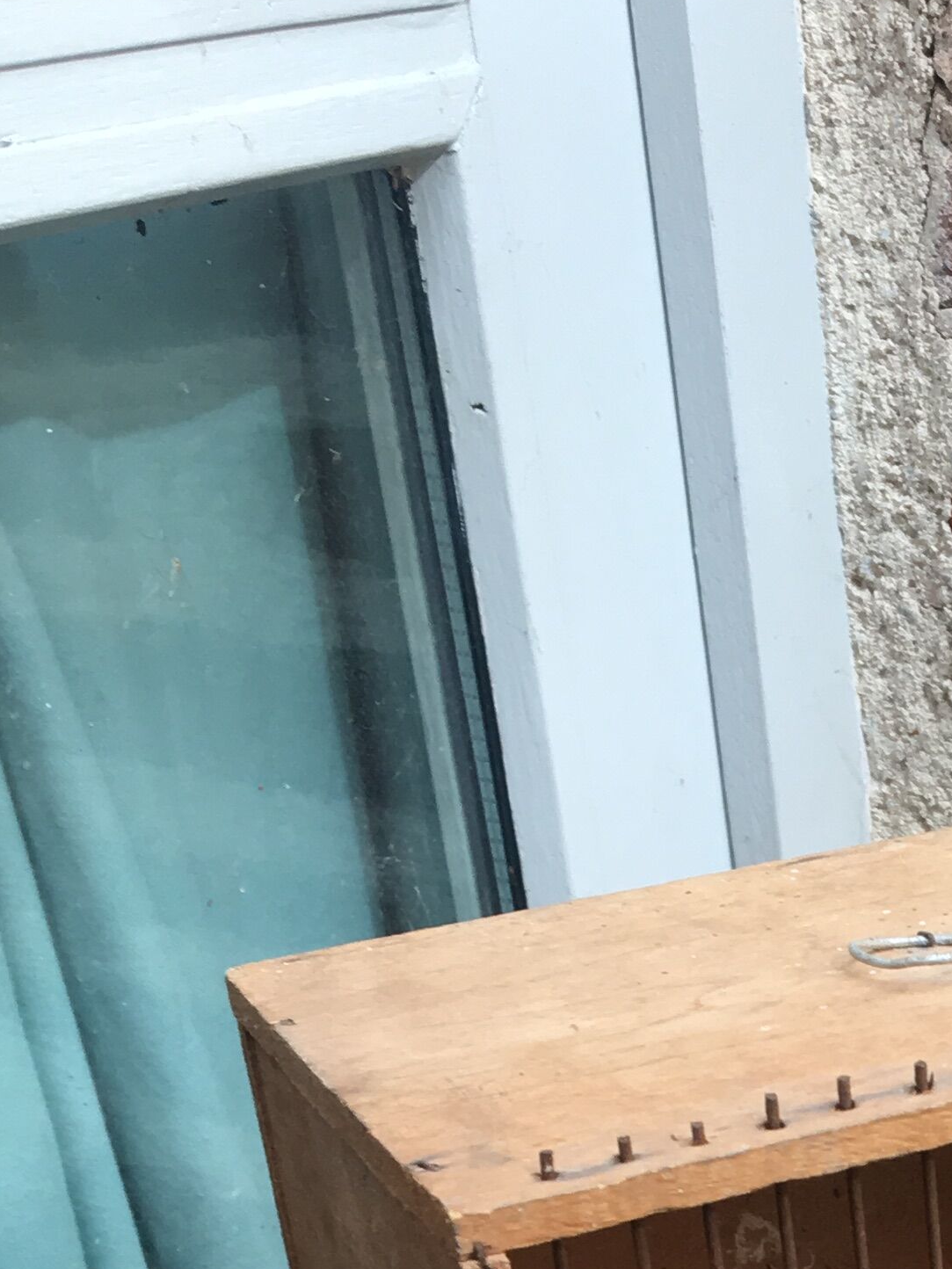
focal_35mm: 81
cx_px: 1102
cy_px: 1703
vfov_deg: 21.5
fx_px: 2970
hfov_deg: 17.5
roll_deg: +3.5
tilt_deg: -30.7
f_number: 2.2
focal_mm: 4.15
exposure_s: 1/100
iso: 32
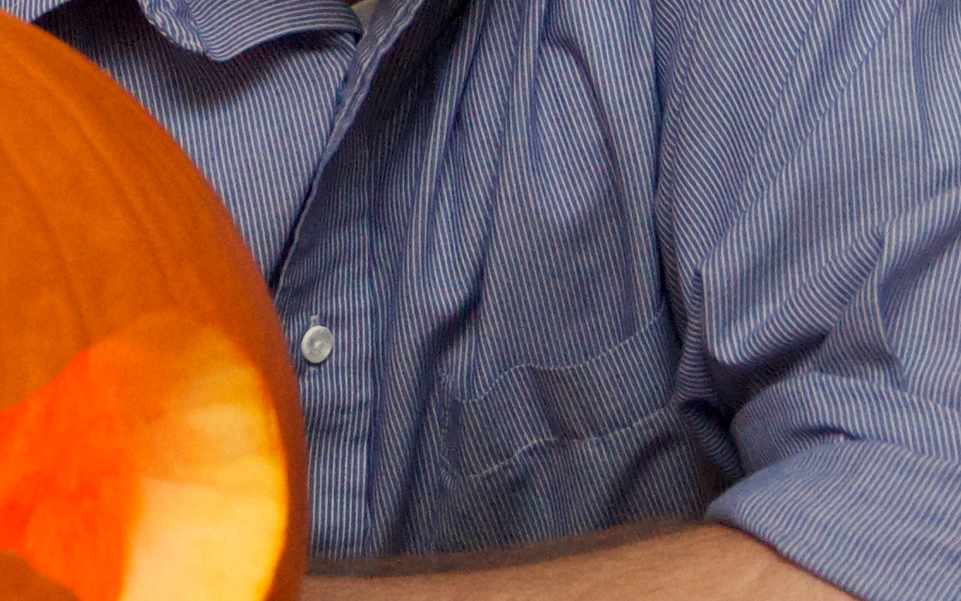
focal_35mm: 152
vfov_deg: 8.6
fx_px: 3981
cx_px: 74
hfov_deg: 13.6
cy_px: 34
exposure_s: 1/100
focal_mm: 26
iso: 1600
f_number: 4.5
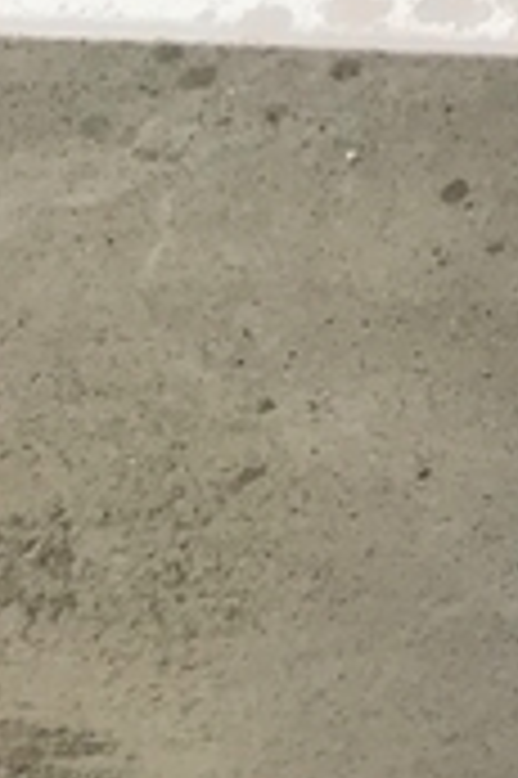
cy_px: -854
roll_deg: +0.7
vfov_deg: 12.9
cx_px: 1302
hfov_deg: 9.0
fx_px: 2919
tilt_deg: -23.9
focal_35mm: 135
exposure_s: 1/484
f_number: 1.8
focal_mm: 3.99
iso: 20
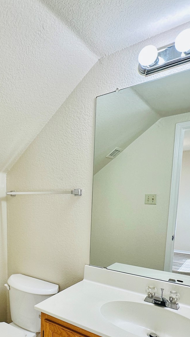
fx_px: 242
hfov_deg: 39.2
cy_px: 227
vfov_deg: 67.7
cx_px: 12
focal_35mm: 27
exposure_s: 1/120
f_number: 2.2
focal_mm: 2.22
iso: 160
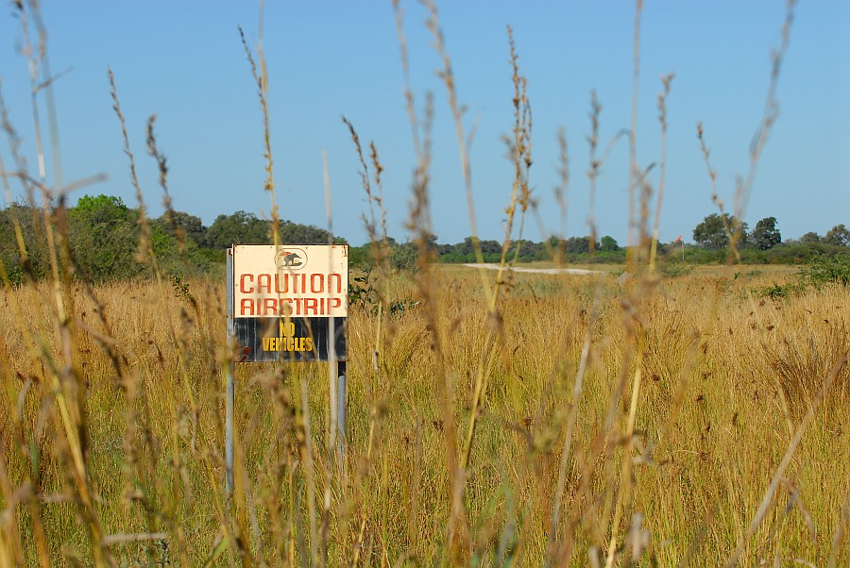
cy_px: 284
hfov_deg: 17.0
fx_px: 2836
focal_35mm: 120
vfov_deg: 11.4
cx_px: 425
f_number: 9
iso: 200
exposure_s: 1/500
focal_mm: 80
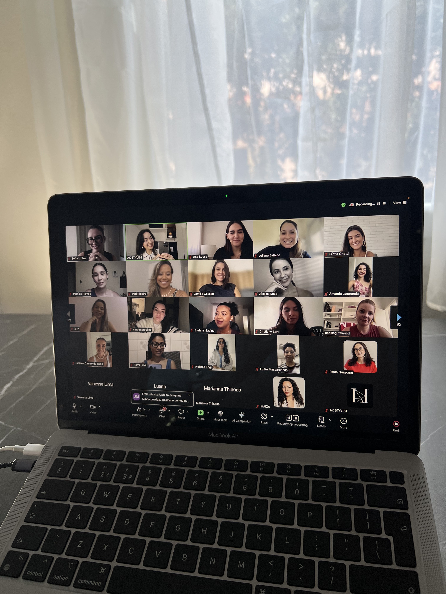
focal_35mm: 26
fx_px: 447
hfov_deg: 53.1
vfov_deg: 67.3
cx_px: 223
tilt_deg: -14.7
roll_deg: +3.2
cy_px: 297
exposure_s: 1/100
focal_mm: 5.7
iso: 40
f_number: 1.5
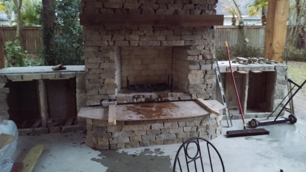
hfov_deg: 81.2
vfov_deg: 51.3
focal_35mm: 22
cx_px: 153
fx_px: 179
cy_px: 73
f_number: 2
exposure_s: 1/15
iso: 6384
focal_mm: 3.54
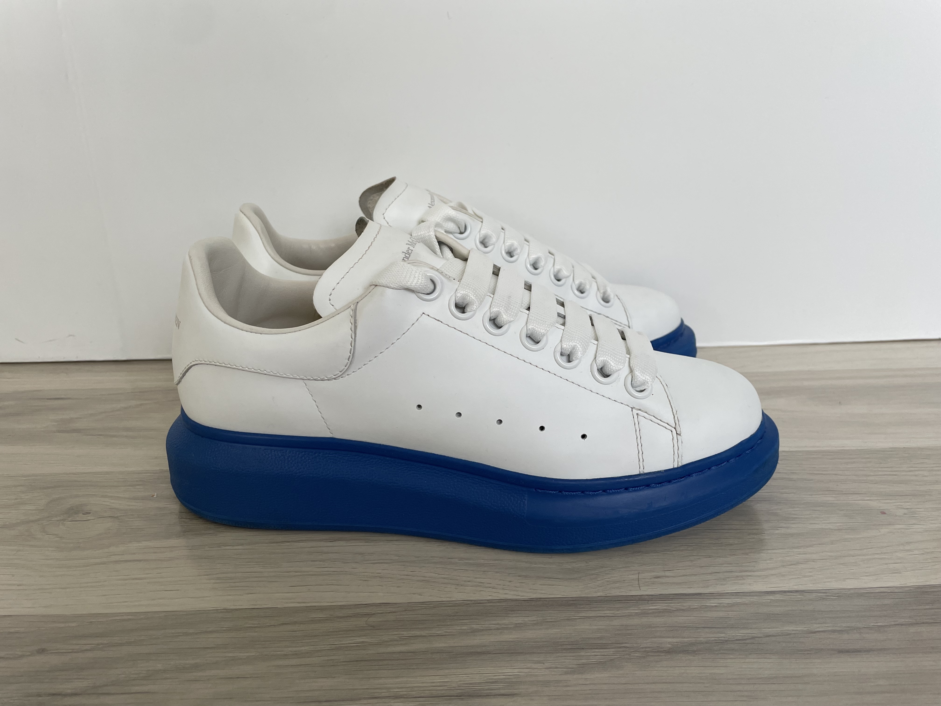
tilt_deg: -22.1
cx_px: 470
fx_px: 707
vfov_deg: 53.1
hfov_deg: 67.3
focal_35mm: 26
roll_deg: +1.4
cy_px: 353
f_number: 1.6
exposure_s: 1/107
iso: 125
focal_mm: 4.2
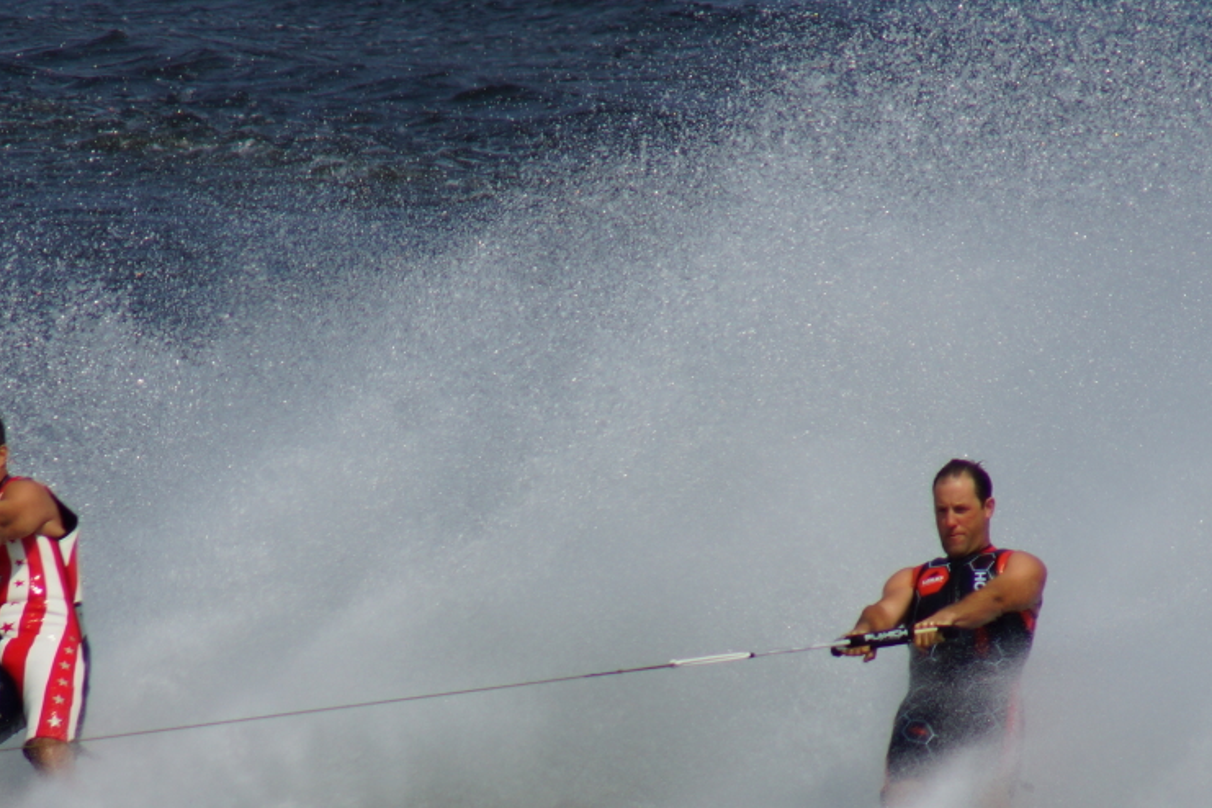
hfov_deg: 3.4
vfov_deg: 2.3
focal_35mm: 607
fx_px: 20434
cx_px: 458
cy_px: 533
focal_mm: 300
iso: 100
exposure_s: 1/640
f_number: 9
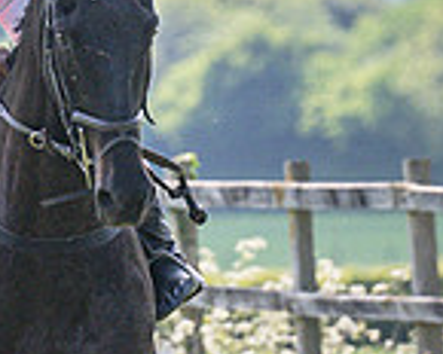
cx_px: -63
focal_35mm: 1126
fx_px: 14763
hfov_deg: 1.7
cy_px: 84
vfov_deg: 1.4
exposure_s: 1/3200
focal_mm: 155
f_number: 4
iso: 400
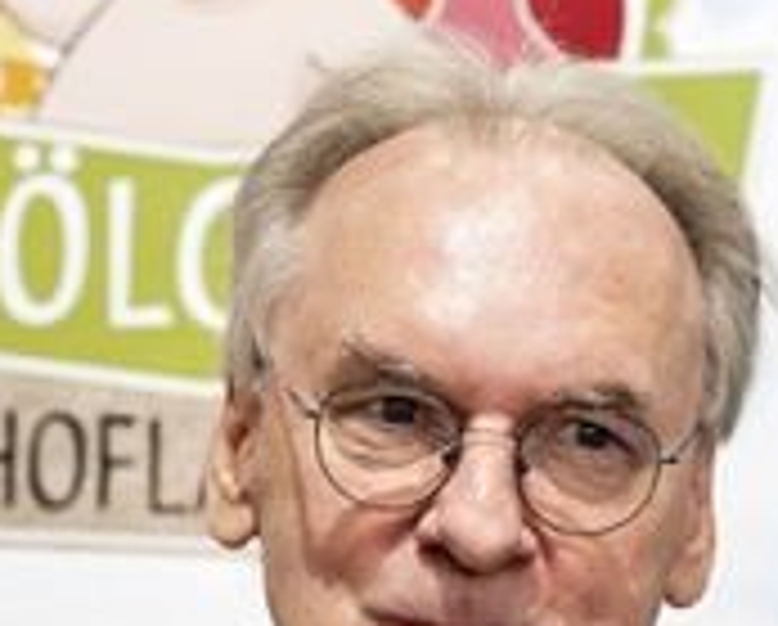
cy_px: 635
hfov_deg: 7.5
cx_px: 492
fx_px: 5905
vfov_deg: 6.0
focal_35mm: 256
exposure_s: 1/250
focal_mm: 70
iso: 2000
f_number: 4
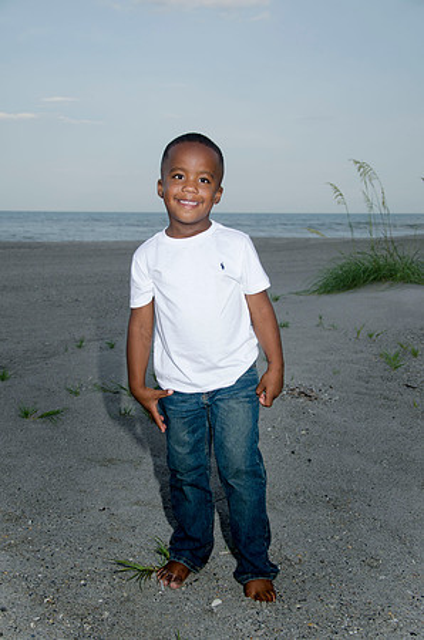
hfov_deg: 29.7
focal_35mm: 45
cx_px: 212
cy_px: 320
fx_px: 799
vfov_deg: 43.7
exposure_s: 1/250
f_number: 5.6
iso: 100
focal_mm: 30
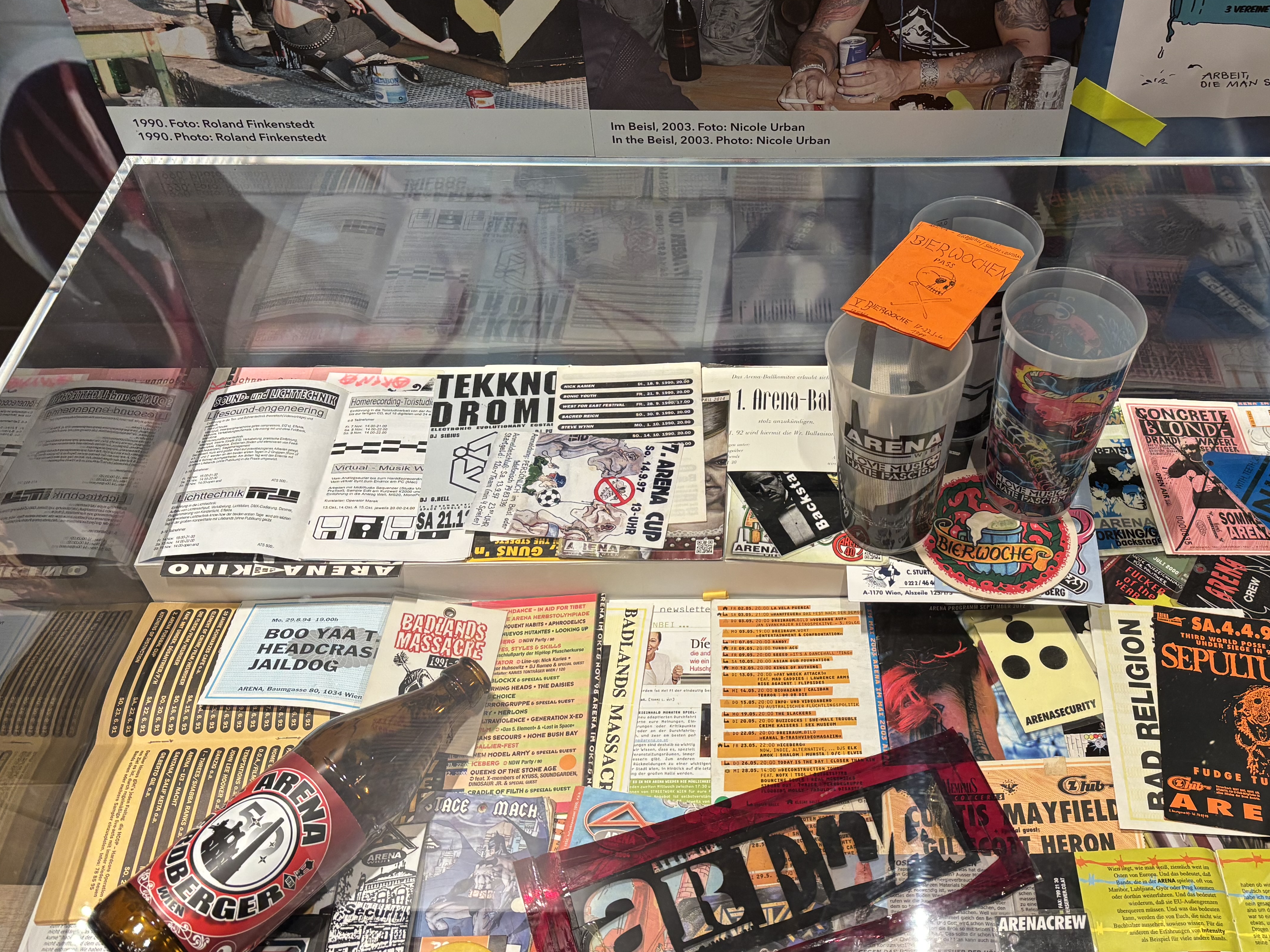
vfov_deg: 40.5
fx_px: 1284
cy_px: 374
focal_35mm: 35
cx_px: 772
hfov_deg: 52.2
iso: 250
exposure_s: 1/50
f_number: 1.6
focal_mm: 5.96
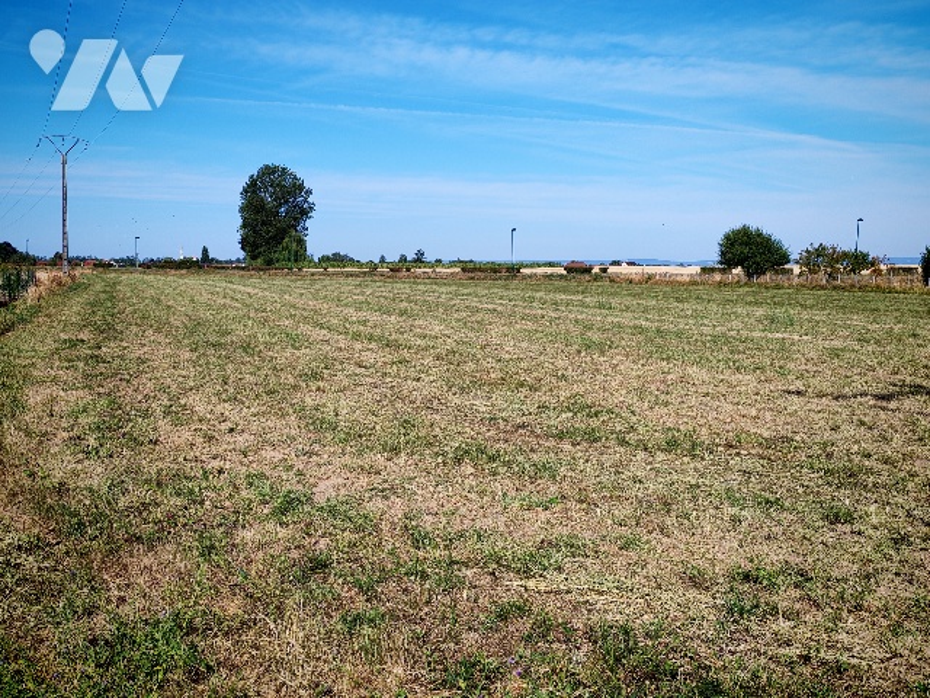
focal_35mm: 45
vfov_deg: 32.2
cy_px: 349
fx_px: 1209
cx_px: 465
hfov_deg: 42.1
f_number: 1.9
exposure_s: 1/690
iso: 50
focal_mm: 6.12
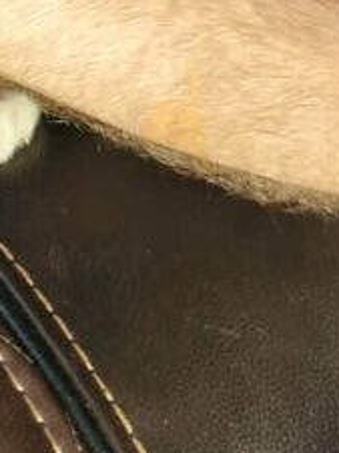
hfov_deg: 12.8
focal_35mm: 104
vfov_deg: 15.3
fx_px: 1361
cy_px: -453
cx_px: -295
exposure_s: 1/24
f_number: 1.7
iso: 640
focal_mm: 6.3
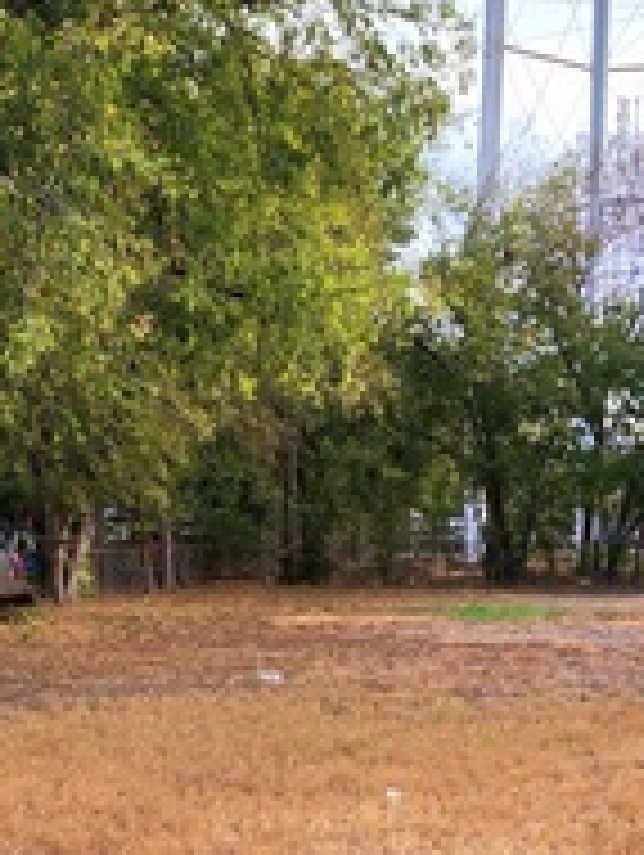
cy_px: 742
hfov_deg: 25.2
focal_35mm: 58
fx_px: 1436
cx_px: 396
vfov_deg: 31.9
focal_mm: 6.4
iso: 25
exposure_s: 1/120
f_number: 1.8
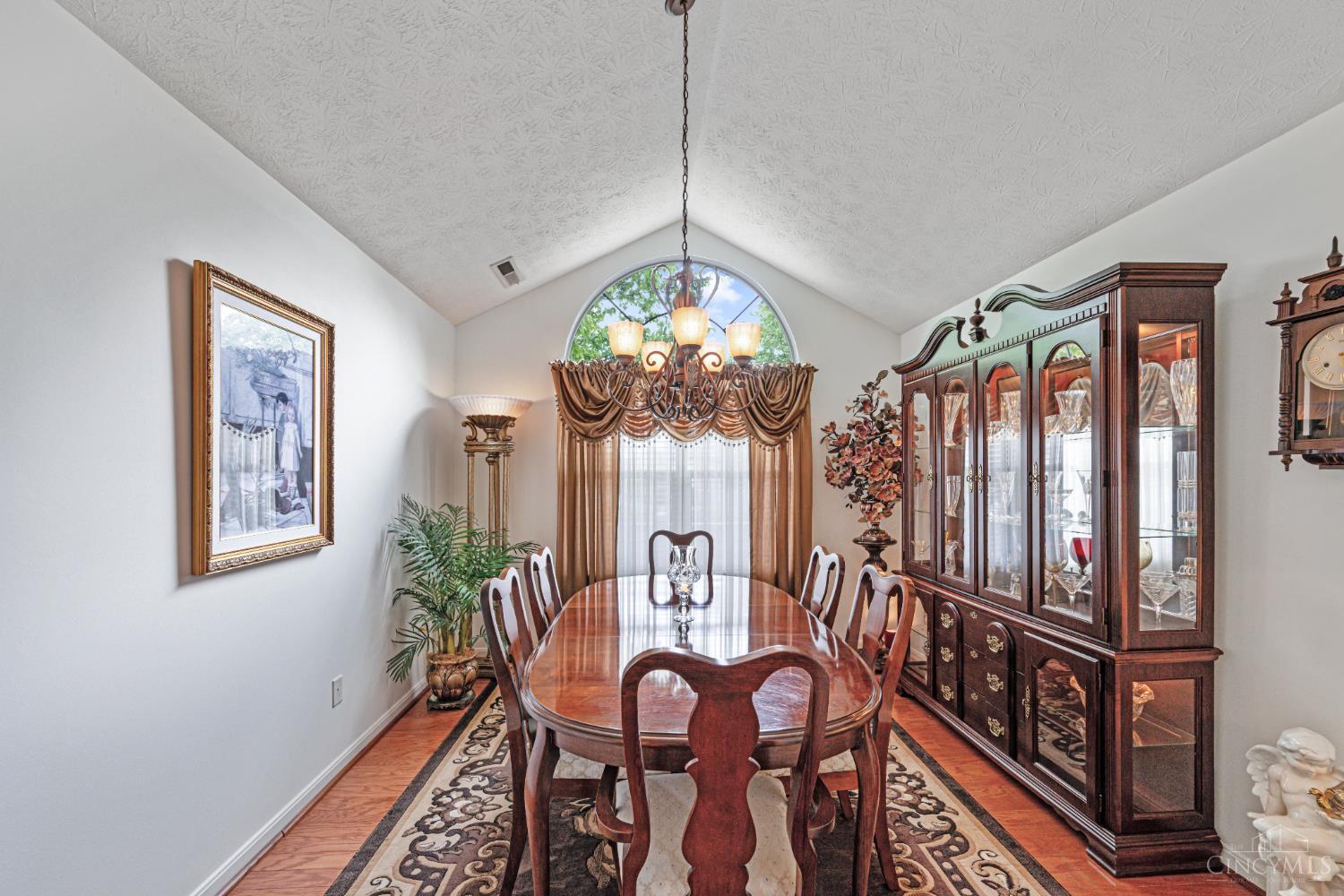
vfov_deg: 81.2
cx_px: 672
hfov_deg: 104.3
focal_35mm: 14
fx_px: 523
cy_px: 448
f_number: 10
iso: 280
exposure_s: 1/15
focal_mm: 14
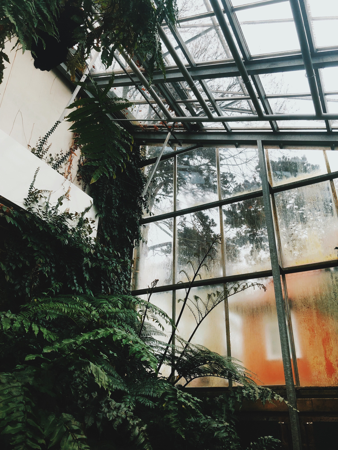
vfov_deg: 63.4
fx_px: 365
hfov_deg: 49.7
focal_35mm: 28
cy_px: 225
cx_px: 169
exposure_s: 1/40
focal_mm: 3.99
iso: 25
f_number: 1.8
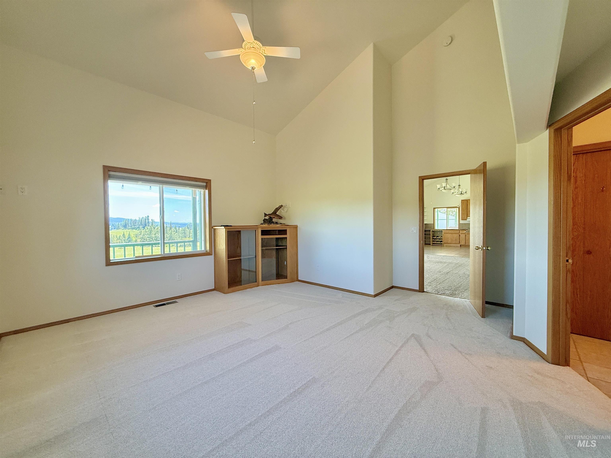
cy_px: 229
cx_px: 306
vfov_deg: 85.7
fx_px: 247
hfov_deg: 102.1
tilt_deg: -1.7
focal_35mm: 14
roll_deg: +0.6
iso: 200
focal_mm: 2.22
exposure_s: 1/120
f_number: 2.2
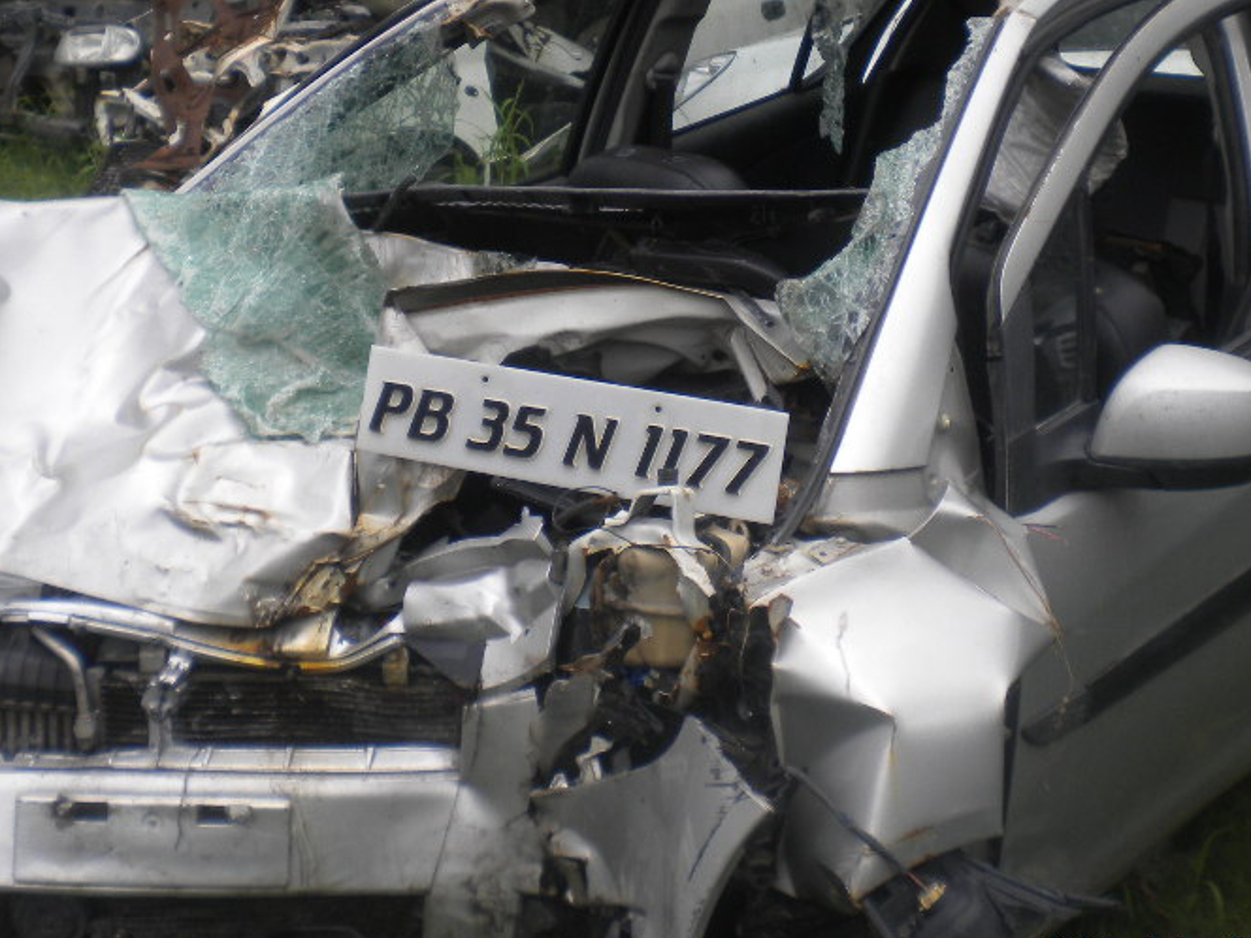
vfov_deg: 27.0
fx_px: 1952
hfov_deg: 35.5
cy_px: 390
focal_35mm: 54
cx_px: 674
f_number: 4.6
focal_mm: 6.3
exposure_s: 1/342
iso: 80
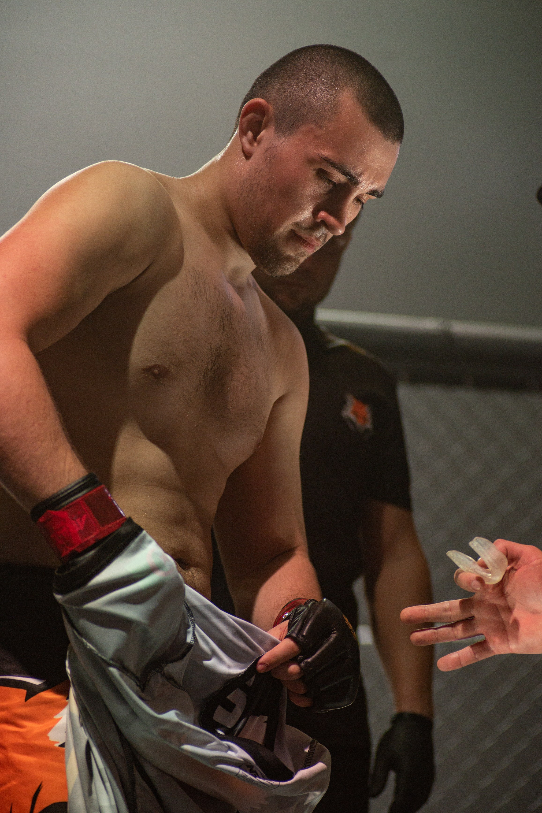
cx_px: 270
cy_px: 405
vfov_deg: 17.5
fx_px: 2642
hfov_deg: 11.7
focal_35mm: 117
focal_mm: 116
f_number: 4
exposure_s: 1/1250
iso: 2000
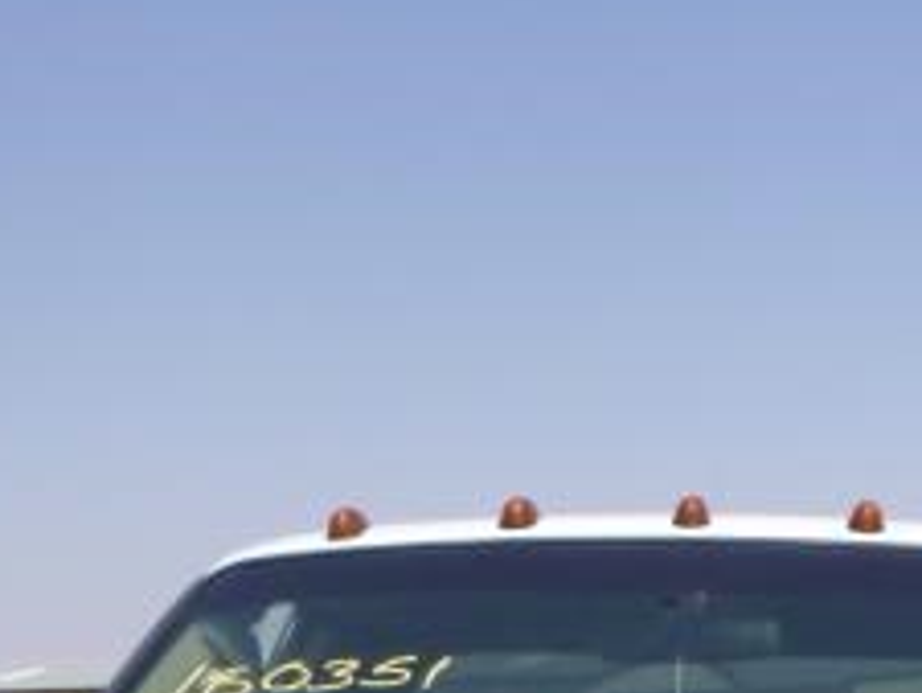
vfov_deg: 14.8
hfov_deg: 21.9
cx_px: 602
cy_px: 1197
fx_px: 2372
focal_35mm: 89
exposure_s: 1/640
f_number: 3.9
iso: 100
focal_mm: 4.5
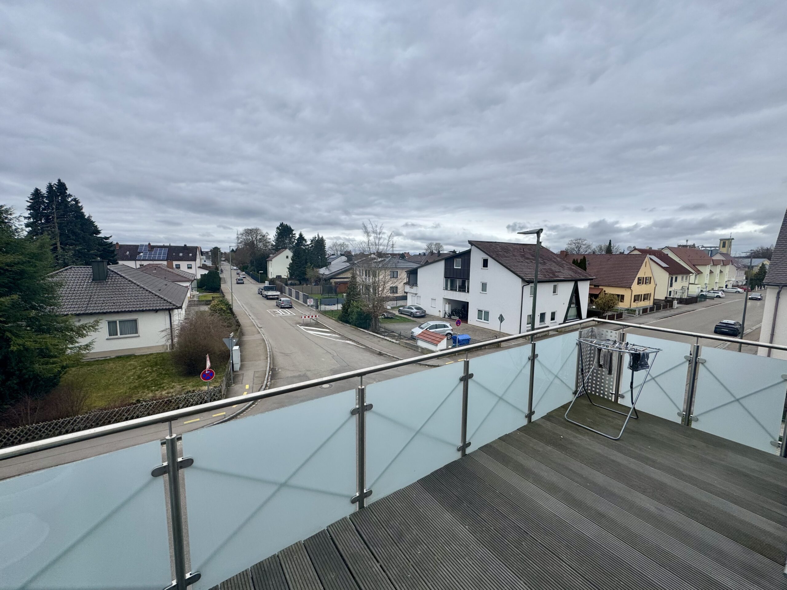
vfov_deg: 85.7
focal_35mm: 14
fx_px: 318
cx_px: 394
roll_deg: -0.7
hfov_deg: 102.1
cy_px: 295
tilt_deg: -6.5
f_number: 2.2
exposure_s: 1/529
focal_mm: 2.22
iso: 40
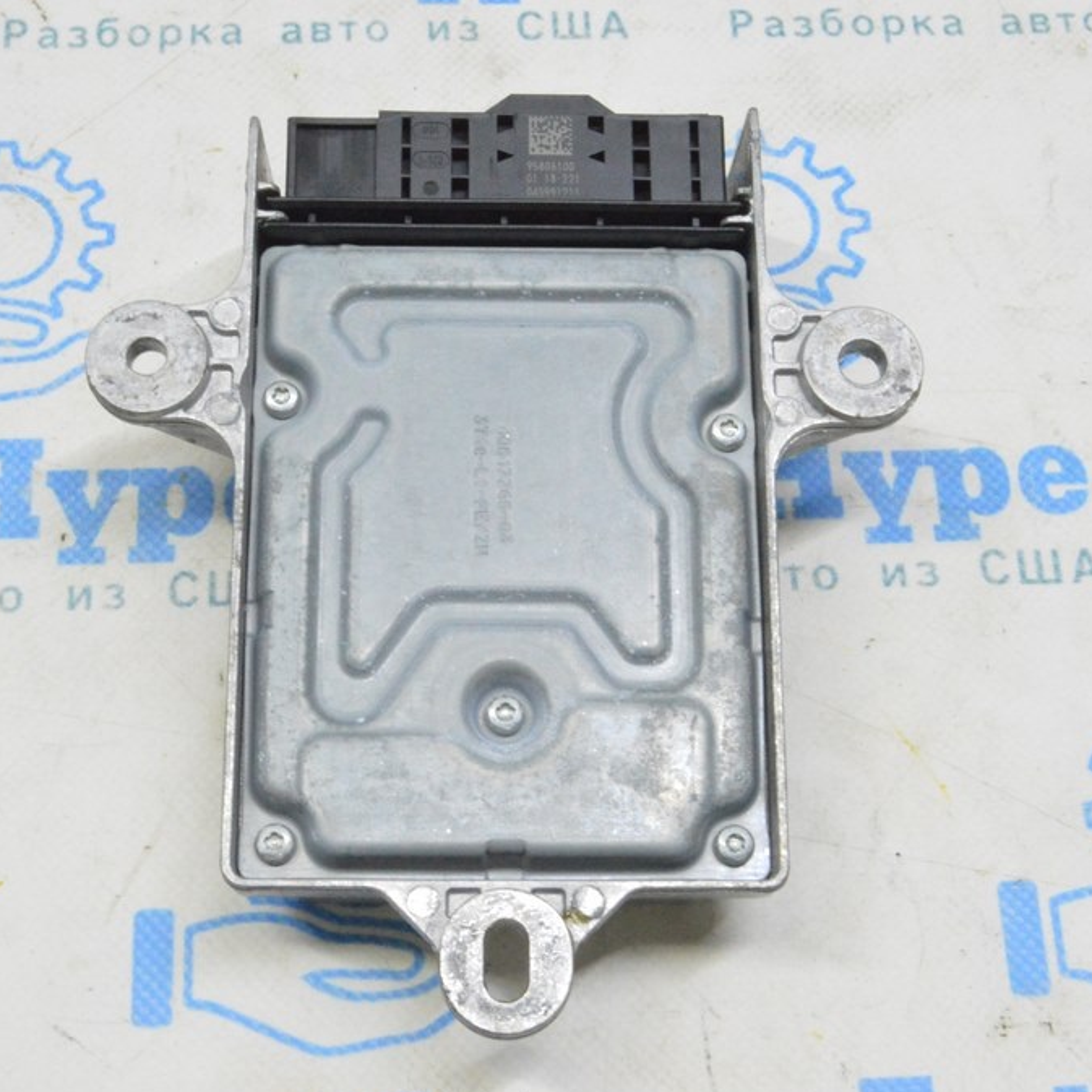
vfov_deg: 27.7
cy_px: 551
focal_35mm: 62
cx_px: 479
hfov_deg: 27.7
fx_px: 2213
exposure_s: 1/20
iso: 6400
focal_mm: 32
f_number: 20
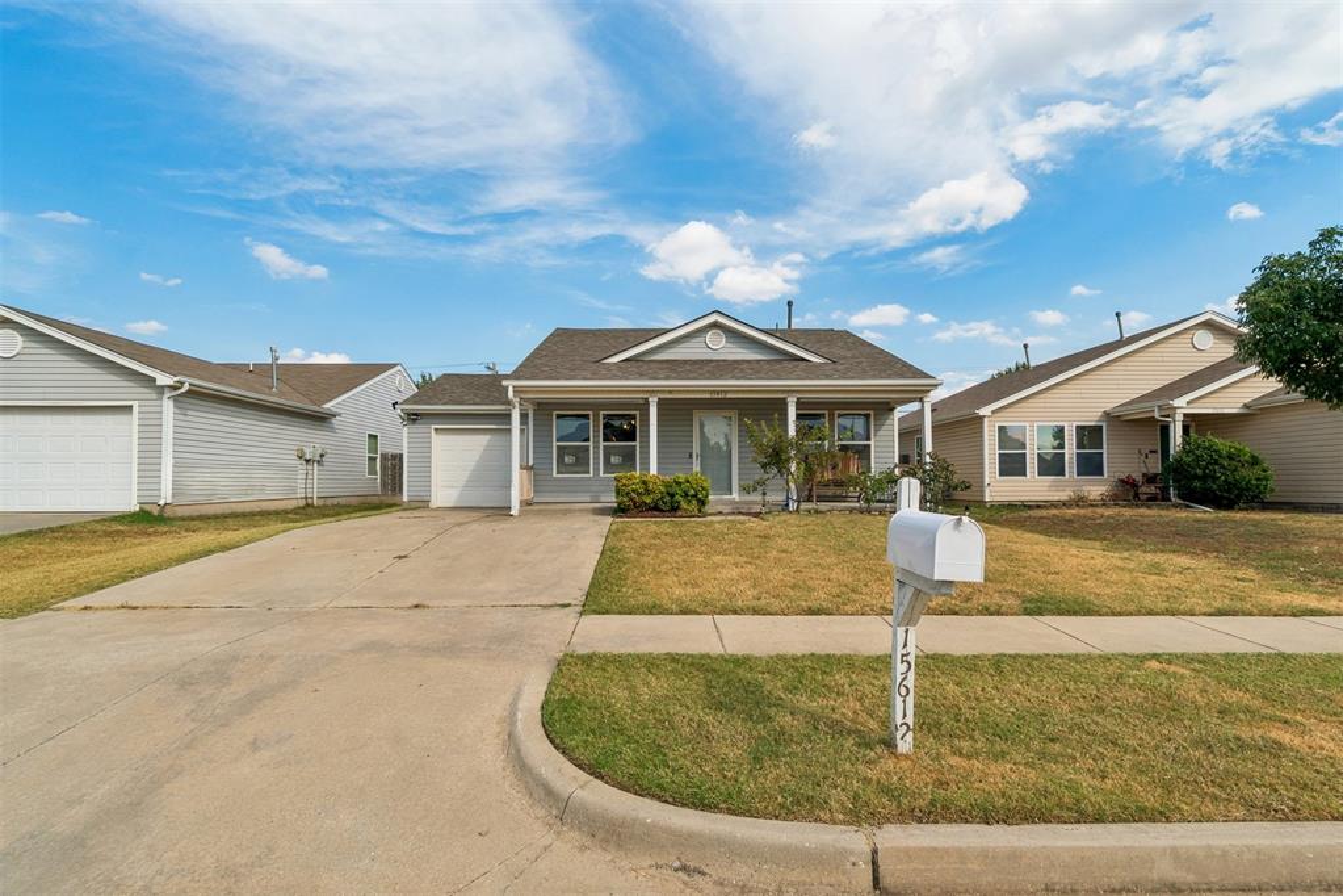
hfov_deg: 100.4
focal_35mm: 15
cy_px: 448
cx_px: 672
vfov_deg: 77.3
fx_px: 560
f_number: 9
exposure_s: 1/400
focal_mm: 10
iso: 100
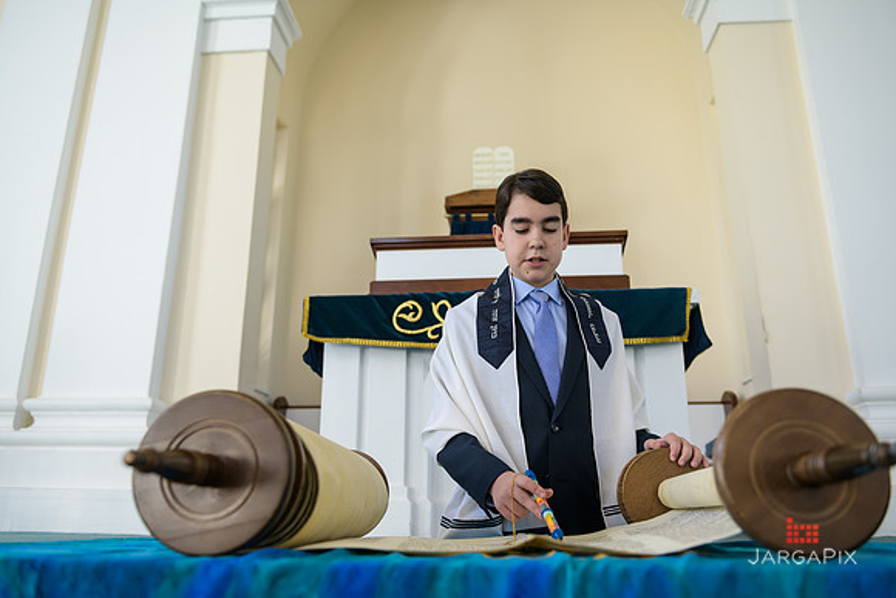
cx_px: 448
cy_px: 299
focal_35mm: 29
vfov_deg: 45.0
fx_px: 722
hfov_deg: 63.6
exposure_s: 1/125
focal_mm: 29
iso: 400
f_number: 3.2
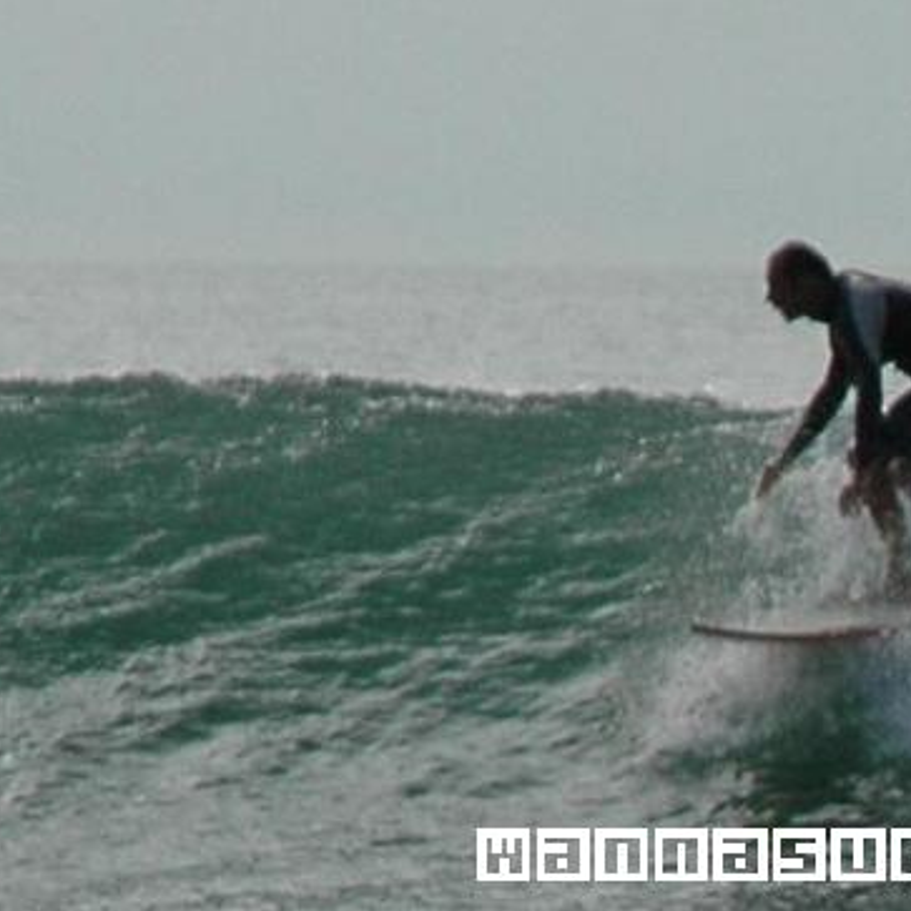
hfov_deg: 12.9
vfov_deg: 12.9
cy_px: 454
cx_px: 568
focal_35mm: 135
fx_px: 4020
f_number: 6.3
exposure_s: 1/2000
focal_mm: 70
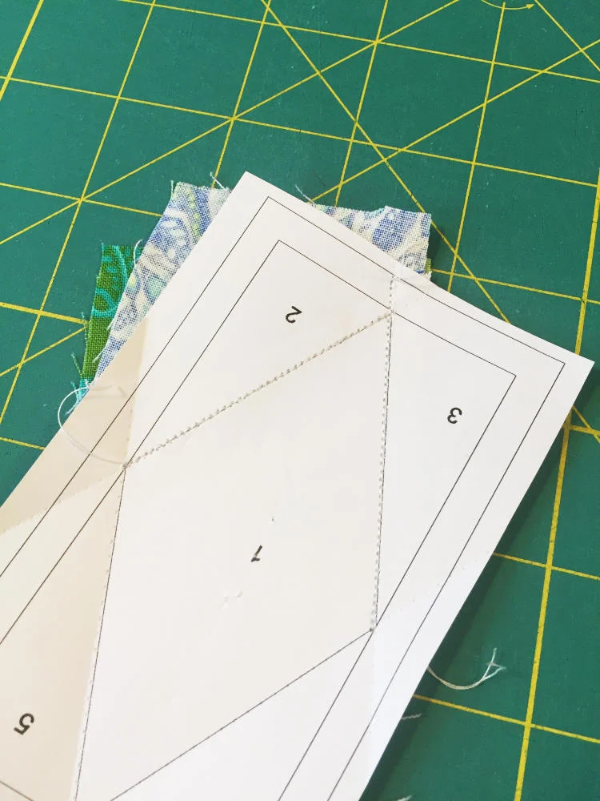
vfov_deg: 61.7
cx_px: 300
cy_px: 400
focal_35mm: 29
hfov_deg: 48.2
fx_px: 670
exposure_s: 1/33
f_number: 2.2
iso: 64
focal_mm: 4.2
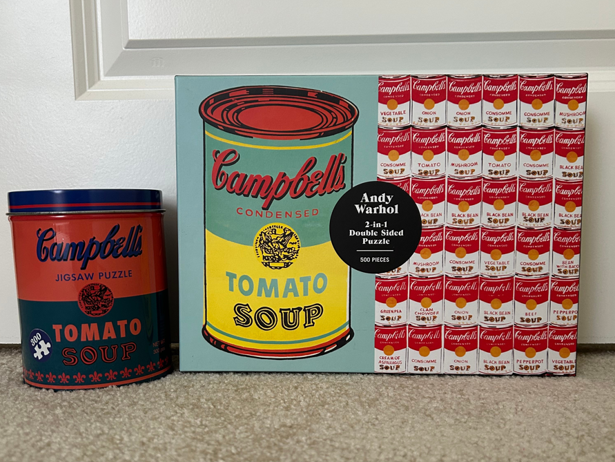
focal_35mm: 35
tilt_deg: -6.6
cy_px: 290
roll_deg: +0.0
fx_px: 622
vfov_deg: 40.4
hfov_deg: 52.6
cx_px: 308
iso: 200
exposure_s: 1/60
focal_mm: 5.7
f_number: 1.5
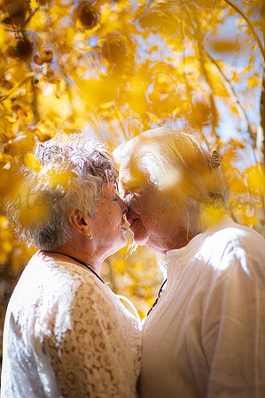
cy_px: 199
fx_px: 941
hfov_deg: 16.0
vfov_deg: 23.9
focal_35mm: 85
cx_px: 132
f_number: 1.6
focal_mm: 85
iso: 100
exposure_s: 1/1600
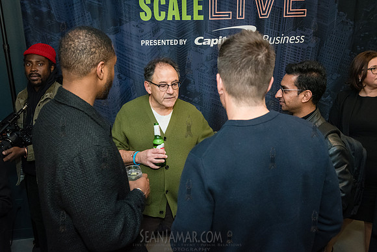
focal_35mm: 34
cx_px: 188
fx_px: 356
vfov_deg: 38.9
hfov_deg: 55.8
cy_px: 126
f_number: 4
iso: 6400
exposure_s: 1/200
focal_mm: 34
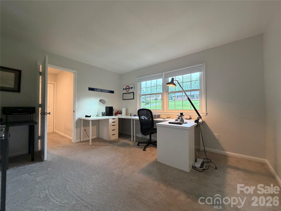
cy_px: 106
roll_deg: +0.5
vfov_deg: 85.7
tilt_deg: +1.4
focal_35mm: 14
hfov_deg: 102.1
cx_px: 140
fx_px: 114
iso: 320
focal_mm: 2.22
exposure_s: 1/60
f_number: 2.2
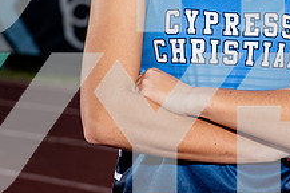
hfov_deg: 12.4
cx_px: 215
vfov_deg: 8.2
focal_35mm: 166
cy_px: -38
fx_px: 1335
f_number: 4
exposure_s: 1/250
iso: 100
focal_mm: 62
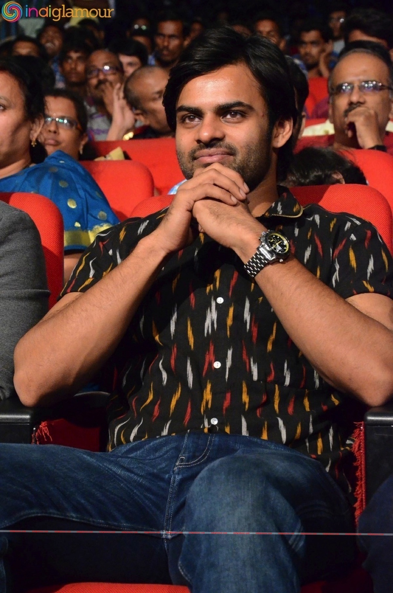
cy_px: 296
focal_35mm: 99
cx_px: 196
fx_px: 1628
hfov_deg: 13.8
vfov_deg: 20.6
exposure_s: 1/100
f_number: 6.3
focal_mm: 66
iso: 8000
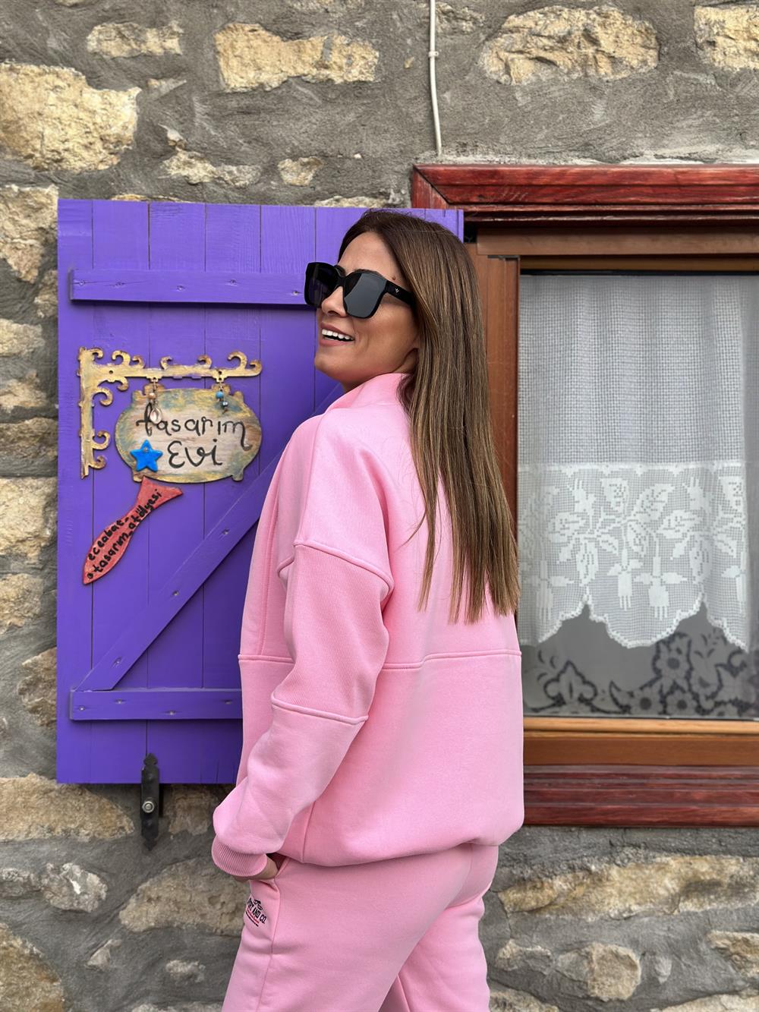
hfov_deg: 30.3
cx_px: 380
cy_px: 506
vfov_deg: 39.7
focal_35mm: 48
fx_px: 1403
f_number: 1.78
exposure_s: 1/330
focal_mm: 6.86
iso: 80
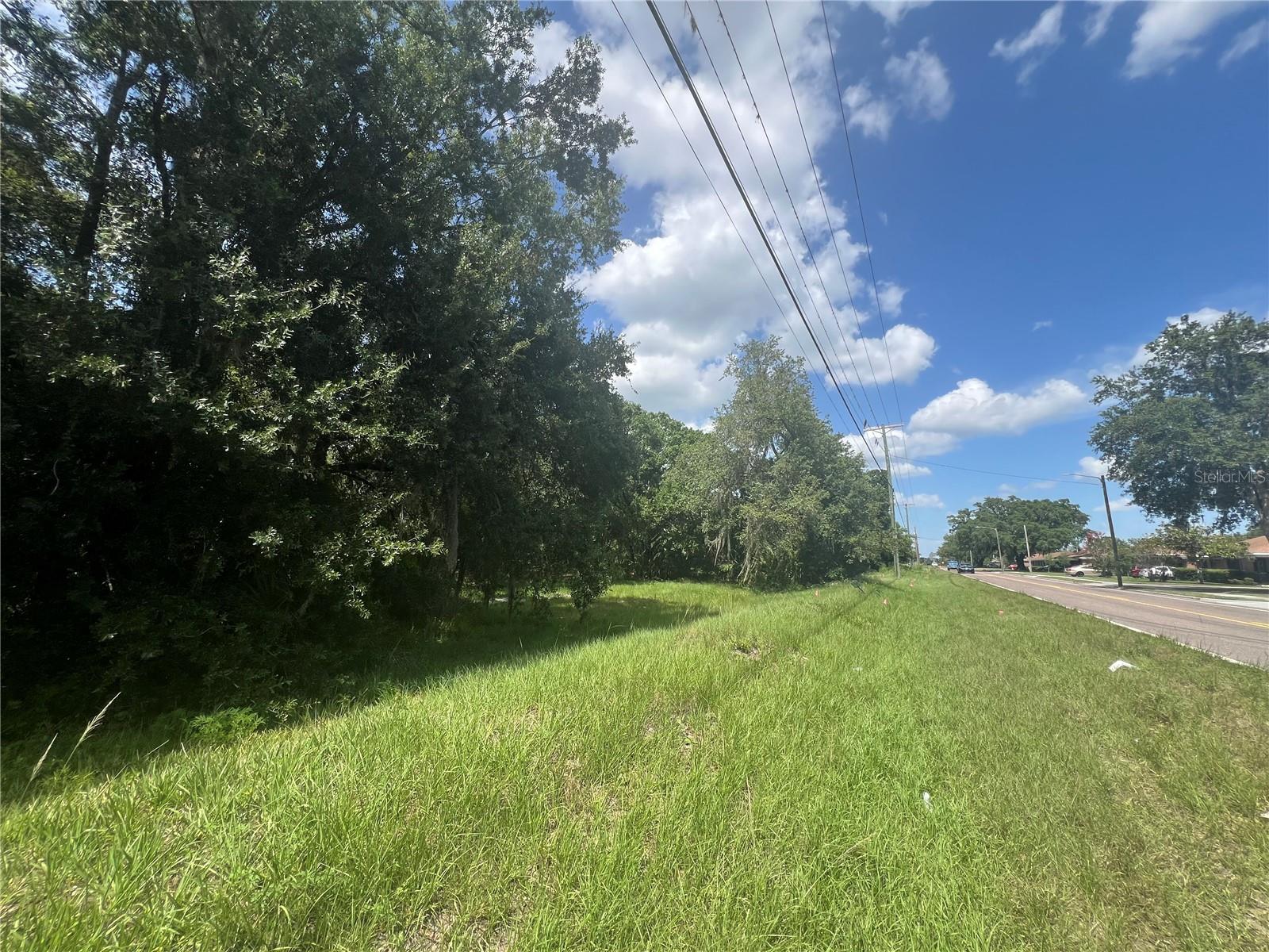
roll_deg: -1.7
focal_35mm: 13
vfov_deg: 89.9
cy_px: 476
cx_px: 634
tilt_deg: +10.1
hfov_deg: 106.2
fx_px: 477
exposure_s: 1/1206
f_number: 1.8
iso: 32
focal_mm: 1.57
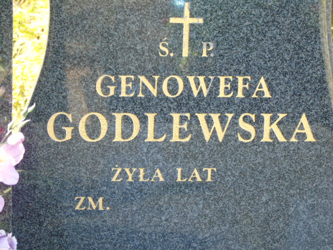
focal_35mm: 142
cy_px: 125
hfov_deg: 13.9
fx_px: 1366
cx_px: 166
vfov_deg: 10.4
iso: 250
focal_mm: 25
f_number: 4.7
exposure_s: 1/125
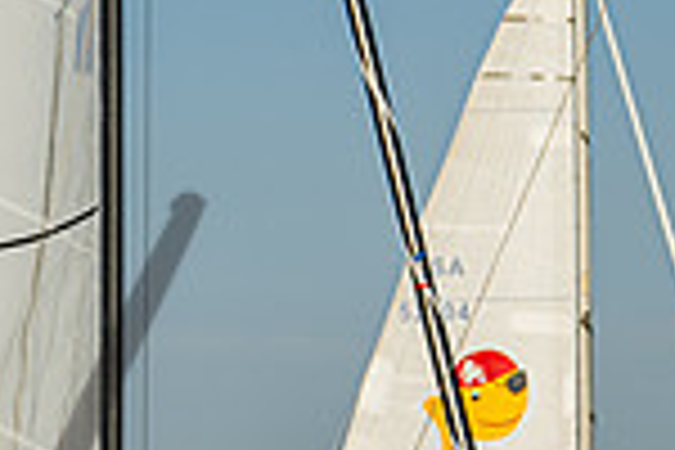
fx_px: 6899
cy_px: 864
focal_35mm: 368
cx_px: 491
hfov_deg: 5.6
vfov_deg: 3.7
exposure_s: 1/800
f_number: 6.3
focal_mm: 80
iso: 100
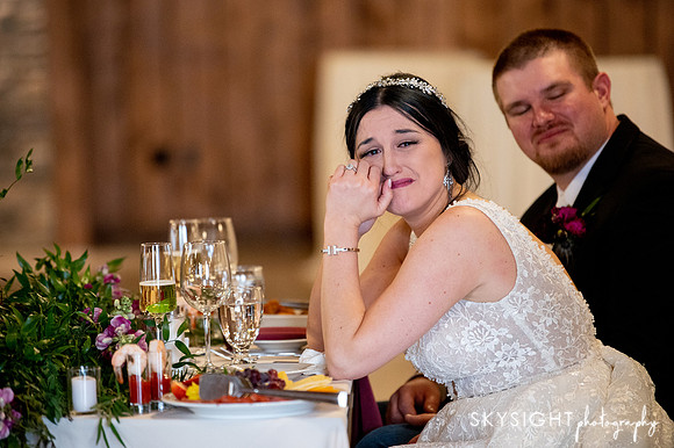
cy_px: 218
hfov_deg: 10.5
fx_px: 3675
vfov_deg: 7.0
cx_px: 316
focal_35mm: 196
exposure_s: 1/125
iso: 6400
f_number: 2.8
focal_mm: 185
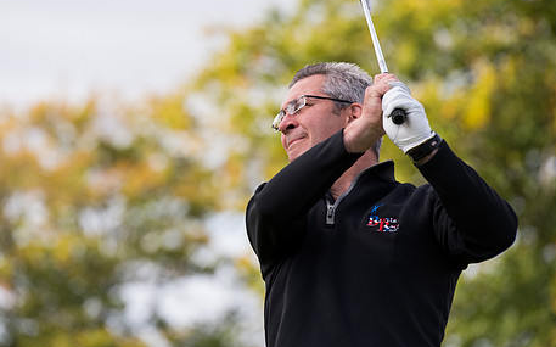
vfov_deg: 5.1
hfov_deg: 8.1
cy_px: 139
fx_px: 3922
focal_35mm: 259
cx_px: 246
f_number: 4
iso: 400
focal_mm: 200
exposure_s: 1/1600
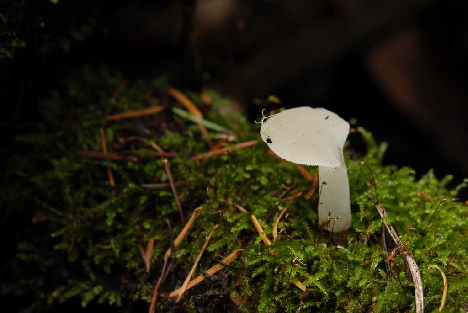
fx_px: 2049
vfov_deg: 8.7
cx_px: 234
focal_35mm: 158
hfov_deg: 13.0
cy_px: 156
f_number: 9
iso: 100
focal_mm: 105
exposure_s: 1/2
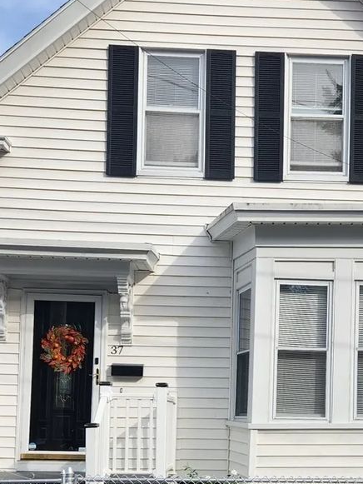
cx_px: 280
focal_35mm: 54
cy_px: 384
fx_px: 755
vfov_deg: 34.5
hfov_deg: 26.6
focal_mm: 5.4
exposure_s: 1/1117
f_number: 1.8
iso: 20
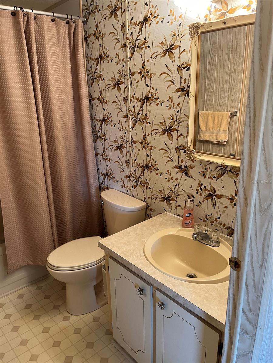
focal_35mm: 26
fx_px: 273
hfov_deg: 53.1
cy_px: 182
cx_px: 136
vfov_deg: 67.3
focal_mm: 5.1
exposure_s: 1/60
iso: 160
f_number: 1.6
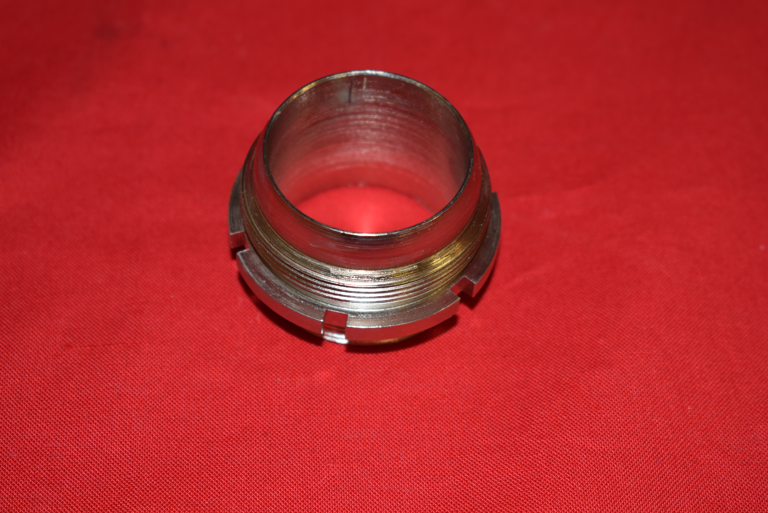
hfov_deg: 24.6
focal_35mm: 82
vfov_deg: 16.6
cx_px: 384
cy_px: 256
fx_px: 1760
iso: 160
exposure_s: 1/25
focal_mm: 55
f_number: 5.6
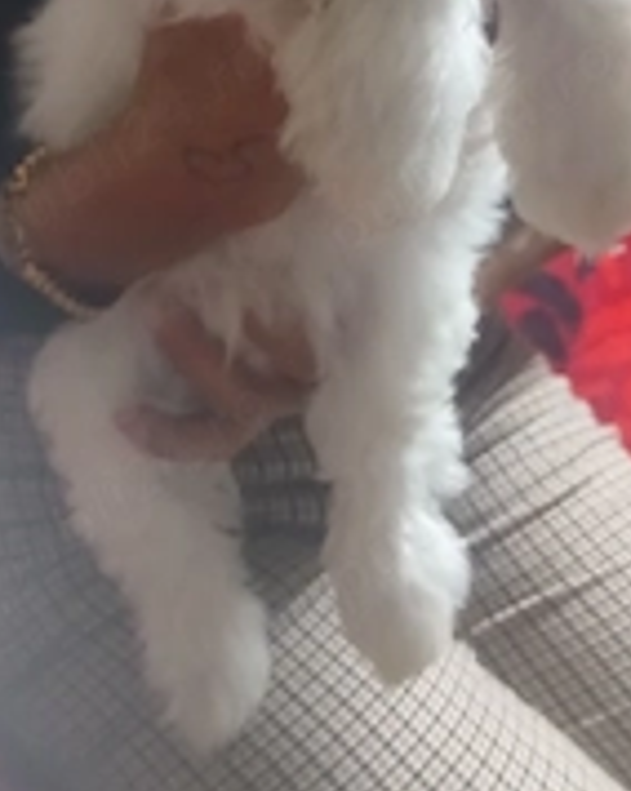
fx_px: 1333
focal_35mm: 57
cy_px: 200
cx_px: 213
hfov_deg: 26.5
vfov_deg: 32.4
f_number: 1.8
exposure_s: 1/25.1
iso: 500
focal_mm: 3.98
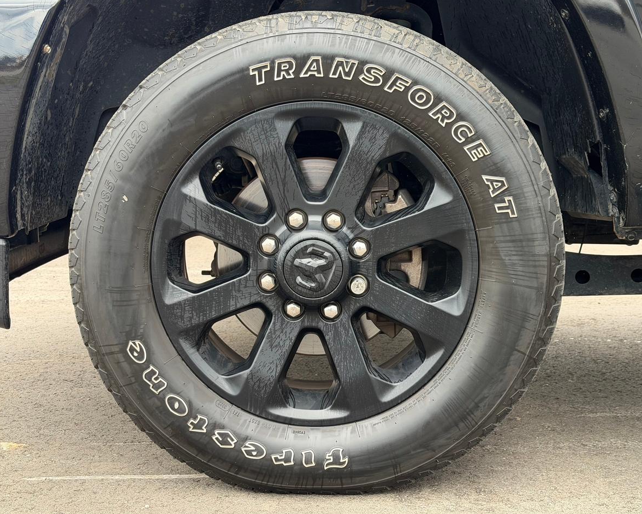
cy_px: 258
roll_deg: -1.0
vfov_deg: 29.7
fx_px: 969
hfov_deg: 36.6
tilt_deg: -5.3
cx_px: 302
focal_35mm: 51
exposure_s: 1/239
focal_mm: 6.76
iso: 80
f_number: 1.78
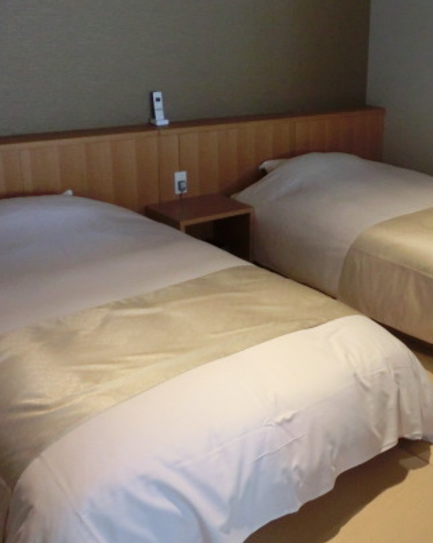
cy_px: 239
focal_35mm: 43
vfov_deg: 42.9
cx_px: 396
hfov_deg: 32.9
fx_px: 690
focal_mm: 5
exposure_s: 1/125
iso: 640
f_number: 3
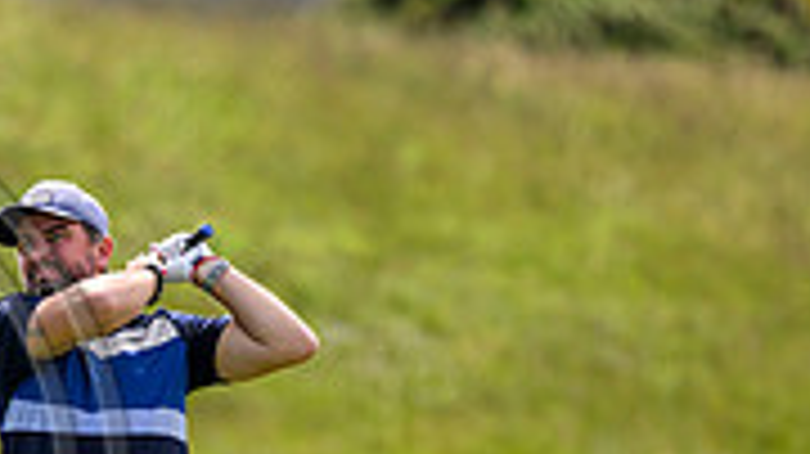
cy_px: 501
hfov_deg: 1.6
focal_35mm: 1352
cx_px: -333
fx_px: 29021
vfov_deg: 0.9
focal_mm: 400
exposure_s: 1/3200
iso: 500
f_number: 4
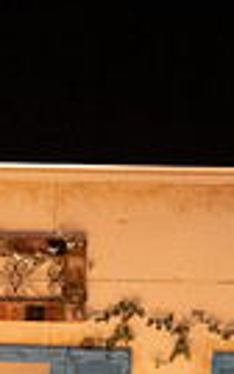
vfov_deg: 2.9
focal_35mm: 726
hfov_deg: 1.8
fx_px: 7392
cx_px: -490
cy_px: 528
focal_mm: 165
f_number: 6.3
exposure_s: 1/160
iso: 10000
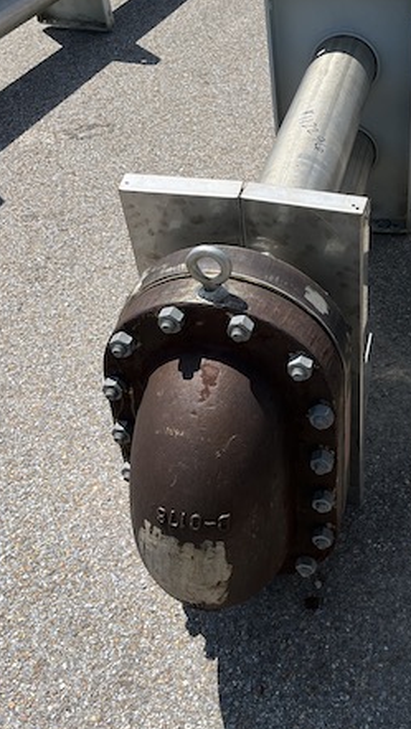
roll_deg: +5.2
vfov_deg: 48.3
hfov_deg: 28.7
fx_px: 793
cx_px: 299
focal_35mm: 41
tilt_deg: -36.2
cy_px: 223
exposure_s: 1/3745
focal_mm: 5.1
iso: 50
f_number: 1.6
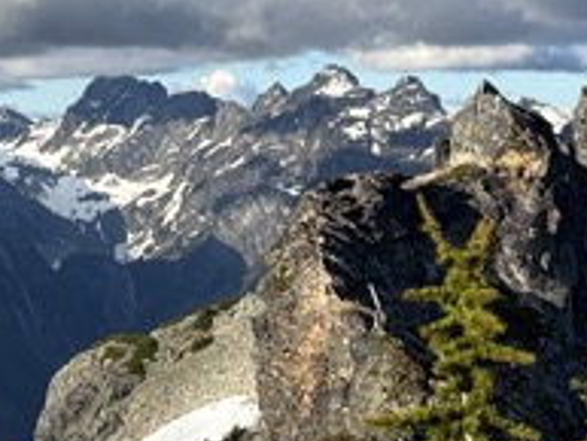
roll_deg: -0.3
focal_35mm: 138
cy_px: 192
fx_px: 2342
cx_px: -149
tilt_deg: -1.6
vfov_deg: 10.8
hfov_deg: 13.8
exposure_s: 1/2288
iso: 50
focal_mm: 5.96
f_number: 1.6
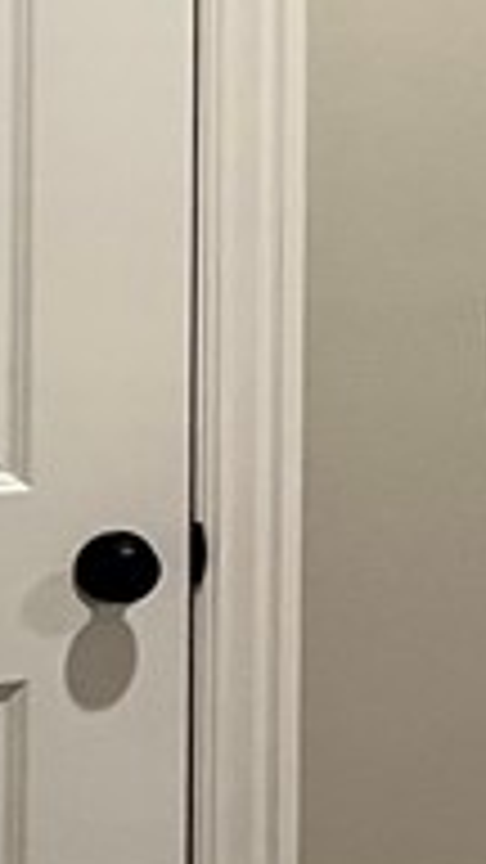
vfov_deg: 13.9
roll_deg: +0.9
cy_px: -81
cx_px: 2074
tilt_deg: +0.2
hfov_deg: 6.3
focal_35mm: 151
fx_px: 3459
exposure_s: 1/60
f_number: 1.5
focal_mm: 5.7
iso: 250
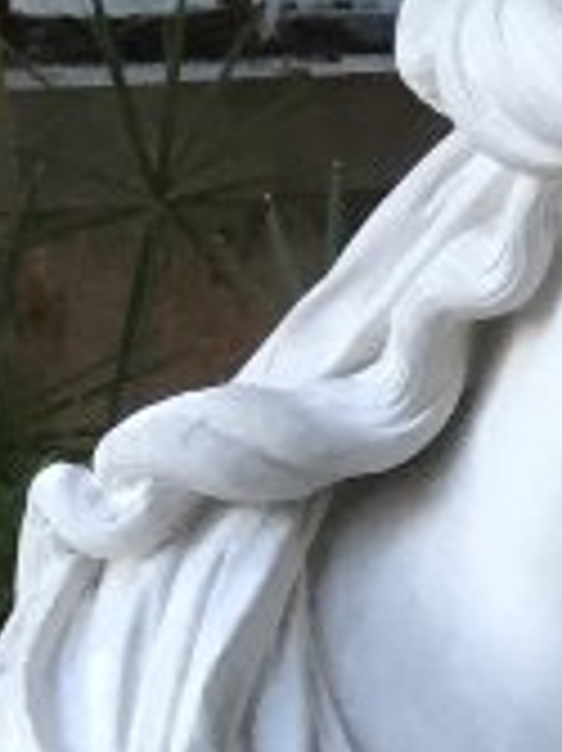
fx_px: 4508
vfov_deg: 8.3
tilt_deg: -27.4
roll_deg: -0.5
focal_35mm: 208
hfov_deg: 7.1
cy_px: 2103
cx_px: 701
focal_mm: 4.15
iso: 100
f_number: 2.2
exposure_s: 1/33
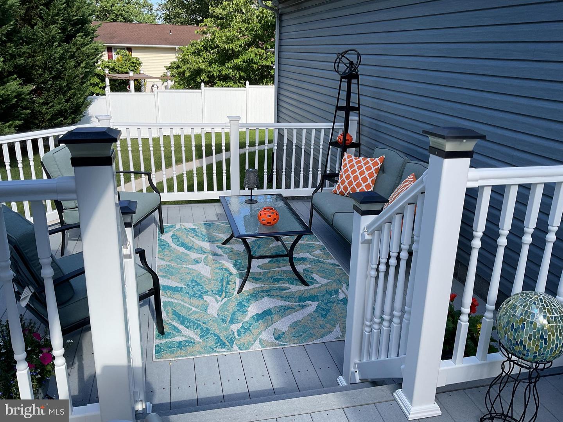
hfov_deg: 61.7
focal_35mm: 29
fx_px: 472
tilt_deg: -18.9
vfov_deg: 48.2
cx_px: 282
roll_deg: -2.1
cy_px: 211
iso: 16
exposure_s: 1/842
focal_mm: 3
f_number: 1.8
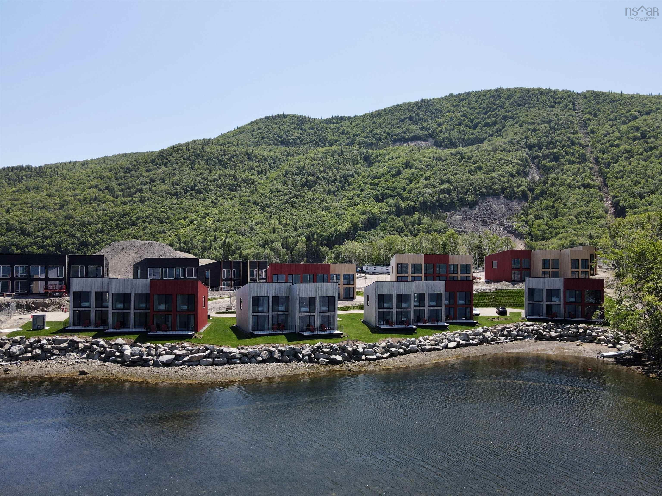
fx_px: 459
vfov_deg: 56.8
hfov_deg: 71.6
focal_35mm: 24
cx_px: 331
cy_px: 248
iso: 100
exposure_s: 1/500
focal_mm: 4.5
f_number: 2.8
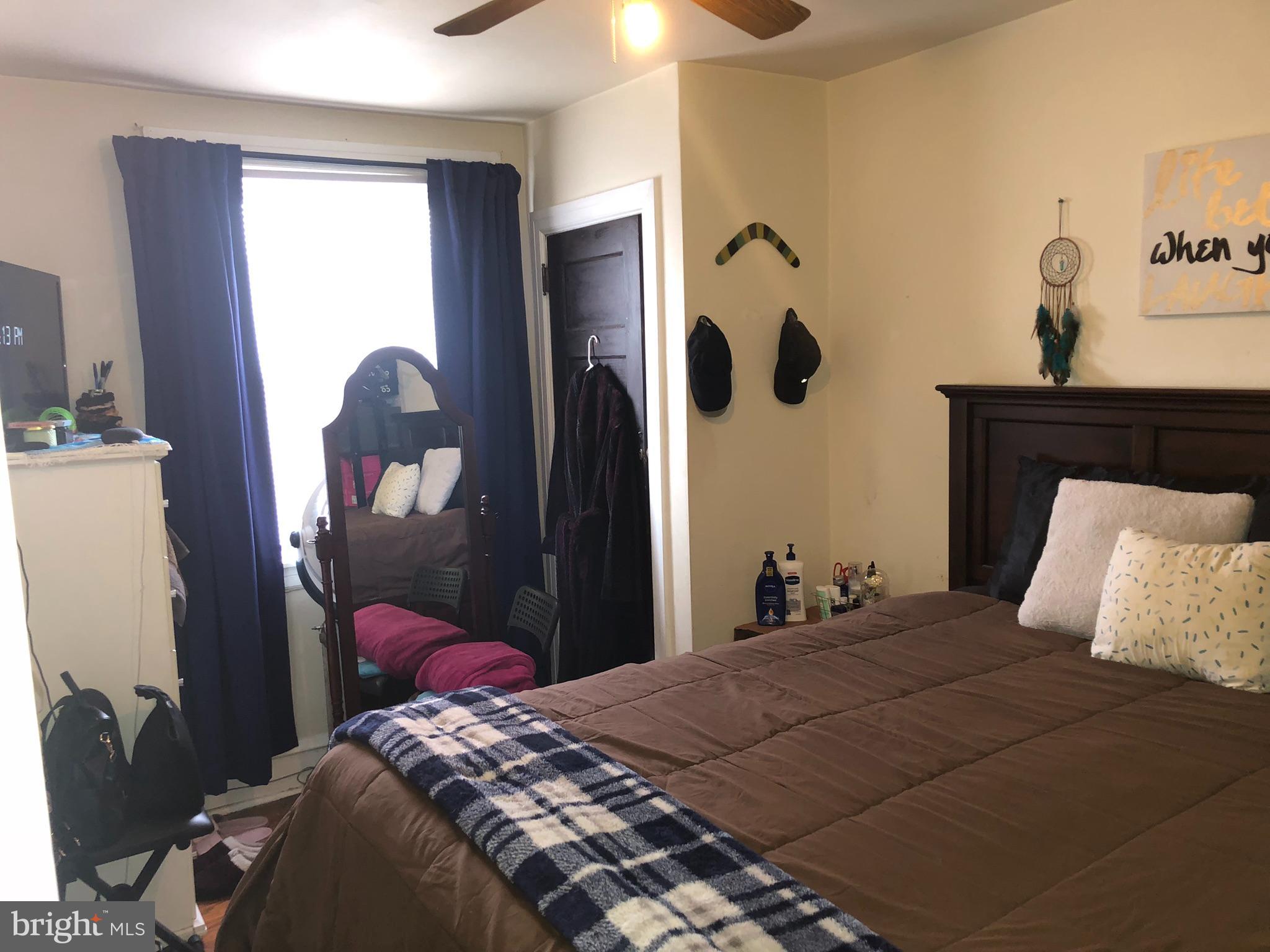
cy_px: 476
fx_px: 1027
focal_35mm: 28
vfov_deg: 49.7
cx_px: 635
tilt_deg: -7.5
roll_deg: +1.9
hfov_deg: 63.4
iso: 80
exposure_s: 1/12
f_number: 1.8
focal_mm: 4
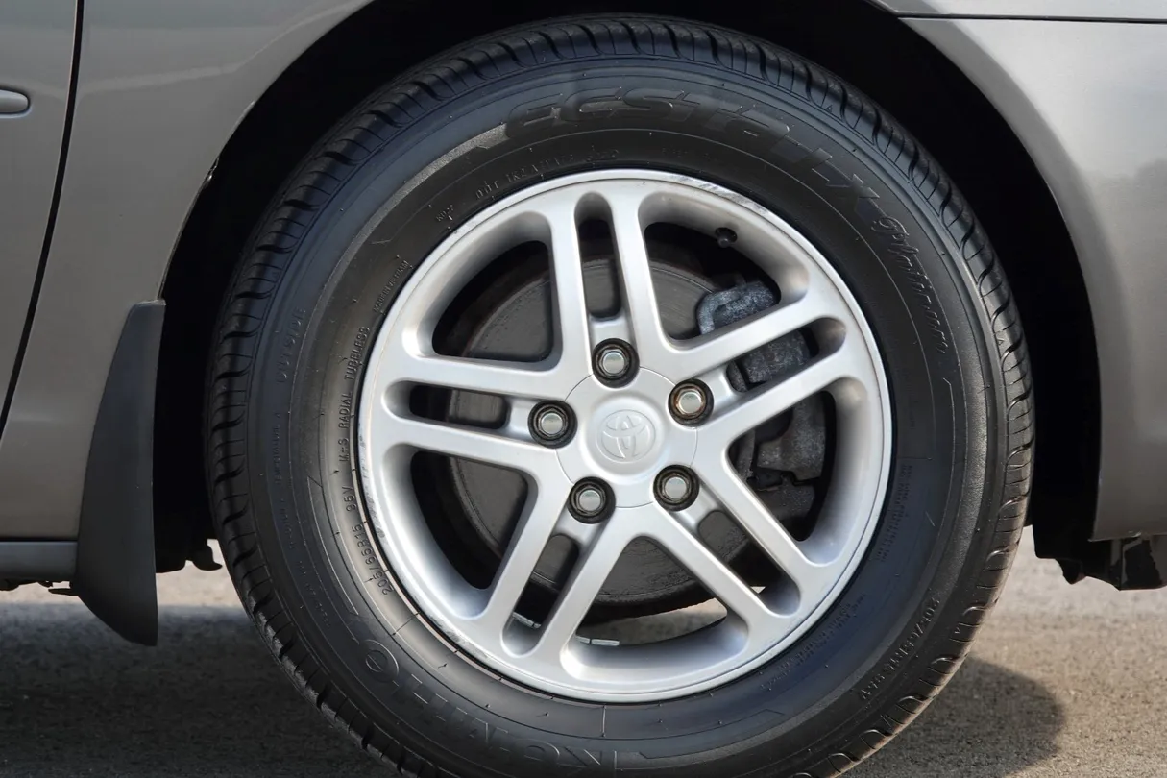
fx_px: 18800
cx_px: 584
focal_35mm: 580
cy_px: 389
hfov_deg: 3.6
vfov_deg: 2.4
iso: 160
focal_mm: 212.77
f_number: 4
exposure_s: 1/250
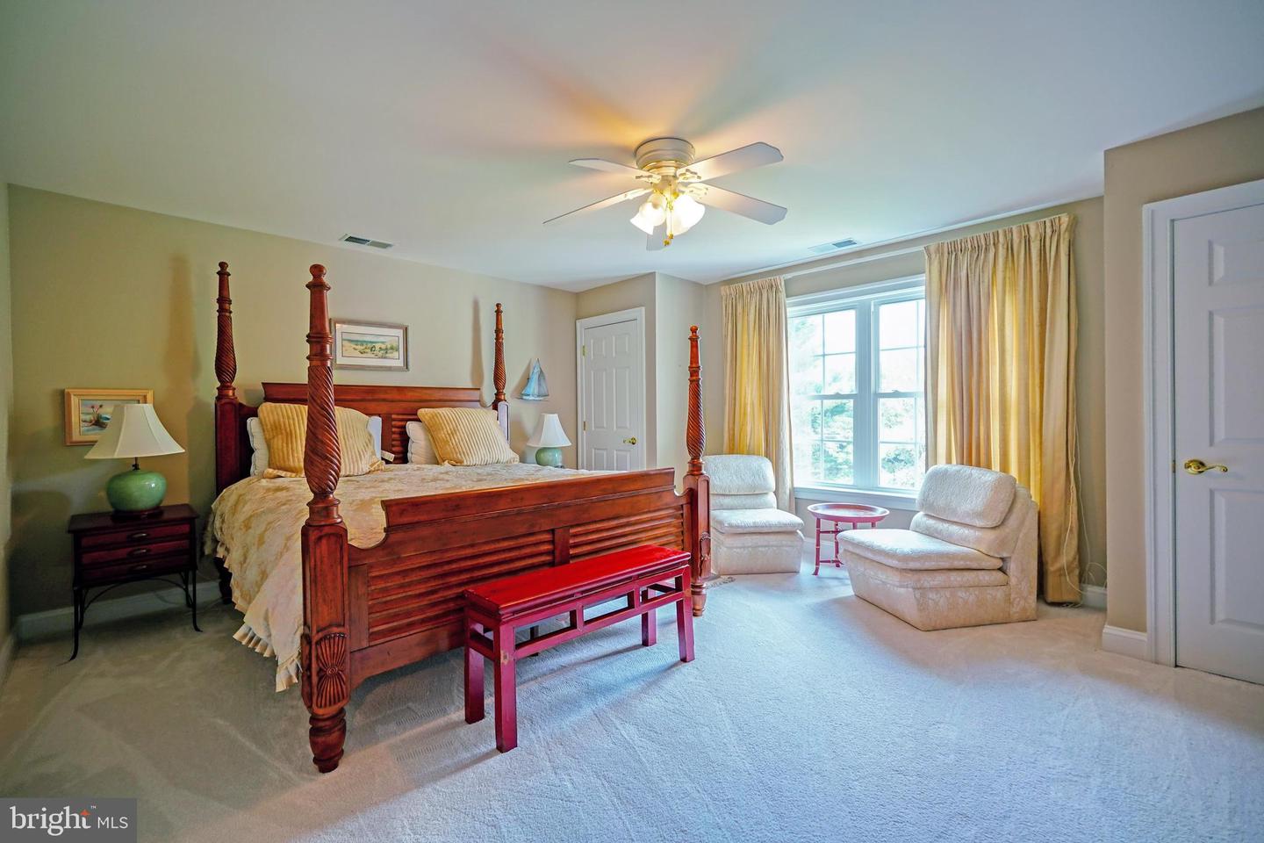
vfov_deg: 77.3
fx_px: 527
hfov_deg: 100.4
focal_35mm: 15
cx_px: 632
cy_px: 422
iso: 400
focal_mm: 10
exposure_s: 1/30
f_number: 2.8
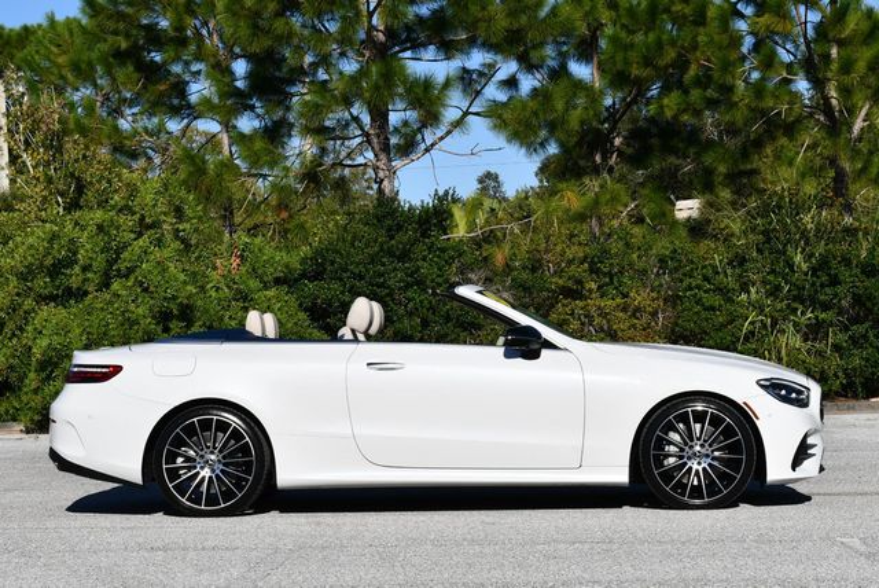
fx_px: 2151
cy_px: 294
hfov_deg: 23.1
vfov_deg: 15.6
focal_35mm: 88
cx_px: 440
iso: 100
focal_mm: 44
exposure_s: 1/400
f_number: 10
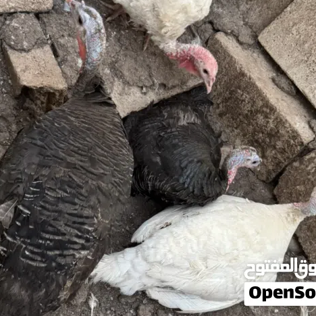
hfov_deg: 55.5
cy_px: 160
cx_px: 142
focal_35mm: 29
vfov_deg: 55.6
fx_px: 300
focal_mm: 6.76
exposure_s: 1/43
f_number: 1.78
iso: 800
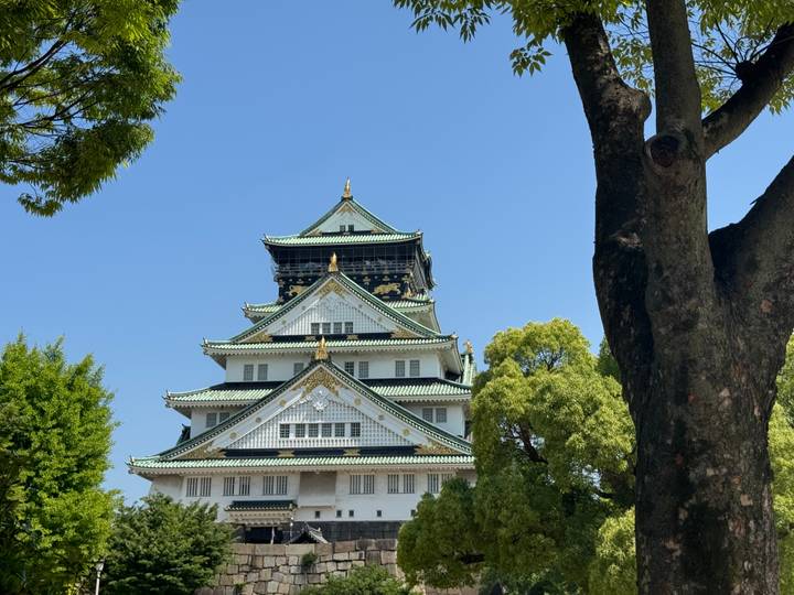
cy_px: 298
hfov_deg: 39.7
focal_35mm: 48
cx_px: 397
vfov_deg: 30.3
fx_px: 1101
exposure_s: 1/4975
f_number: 1.78
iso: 64
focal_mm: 6.76
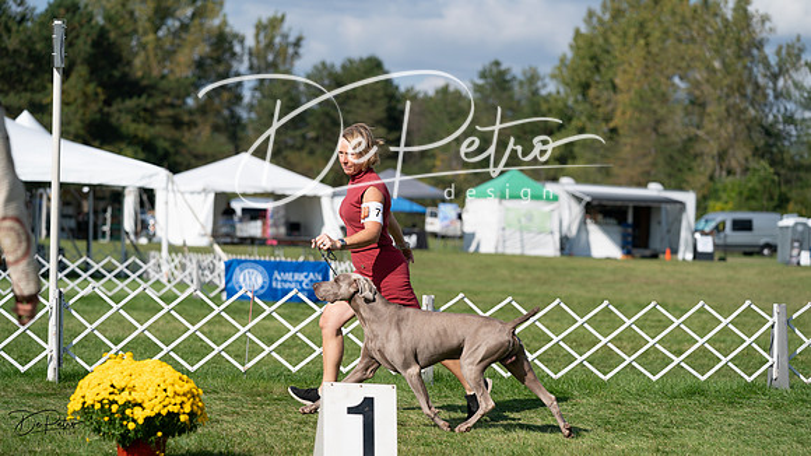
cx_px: 406
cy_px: 228
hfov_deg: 16.8
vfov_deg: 9.5
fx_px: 2747
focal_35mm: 128
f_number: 4
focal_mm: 122
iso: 100
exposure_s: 1/1250
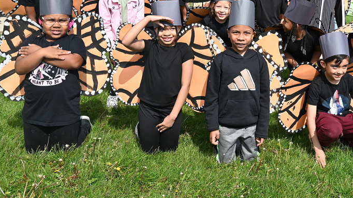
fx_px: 466
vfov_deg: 23.6
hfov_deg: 40.8
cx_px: 245
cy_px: 35
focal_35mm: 50
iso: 100
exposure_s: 1/320
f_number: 6.3
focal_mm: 31.5
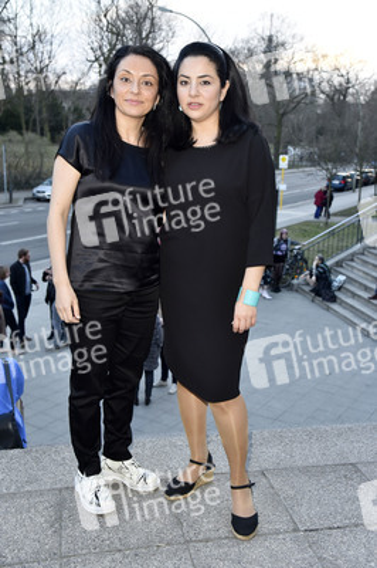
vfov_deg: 50.7
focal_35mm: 38
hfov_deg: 35.0
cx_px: 188
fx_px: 598
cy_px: 284
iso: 1000
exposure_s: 1/125
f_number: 5.6
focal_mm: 38
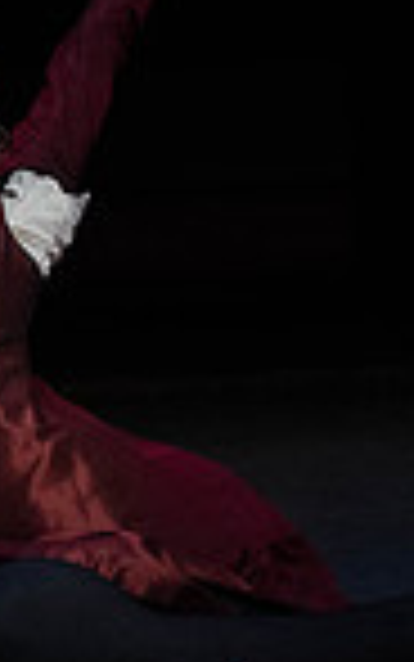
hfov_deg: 0.9
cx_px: -166
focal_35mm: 1524
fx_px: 27485
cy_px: -20
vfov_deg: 1.4
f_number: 7.1
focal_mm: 379
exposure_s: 1/320
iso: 5000
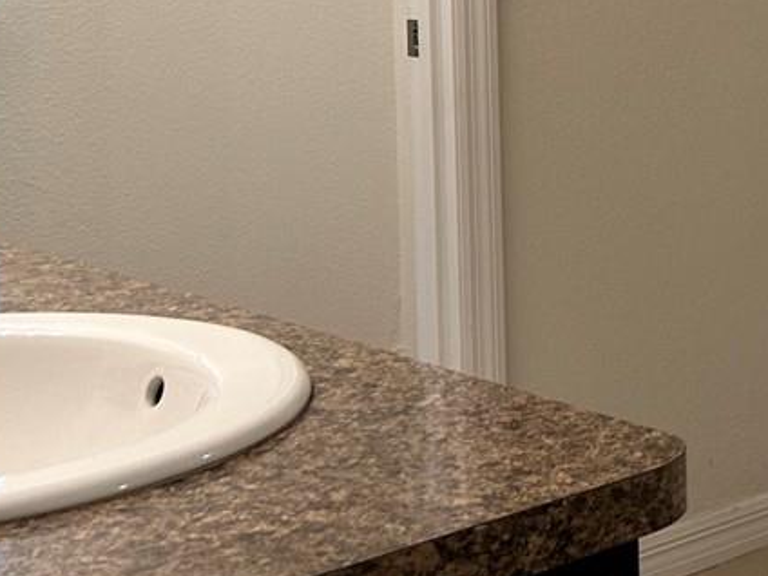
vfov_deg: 14.5
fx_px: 2174
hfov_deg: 16.9
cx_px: 1339
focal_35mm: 98
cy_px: -139
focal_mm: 5.7
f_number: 1.5
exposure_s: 1/60
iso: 80
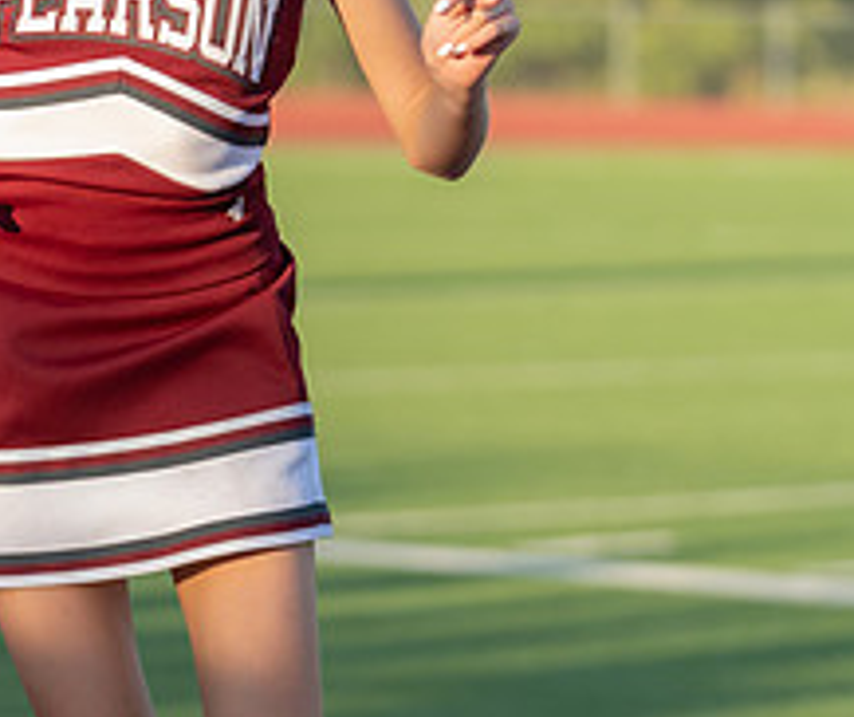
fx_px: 7547
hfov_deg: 6.4
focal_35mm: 293
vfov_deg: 5.4
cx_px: -72
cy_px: 343
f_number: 2.8
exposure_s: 1/800
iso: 200
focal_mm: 98
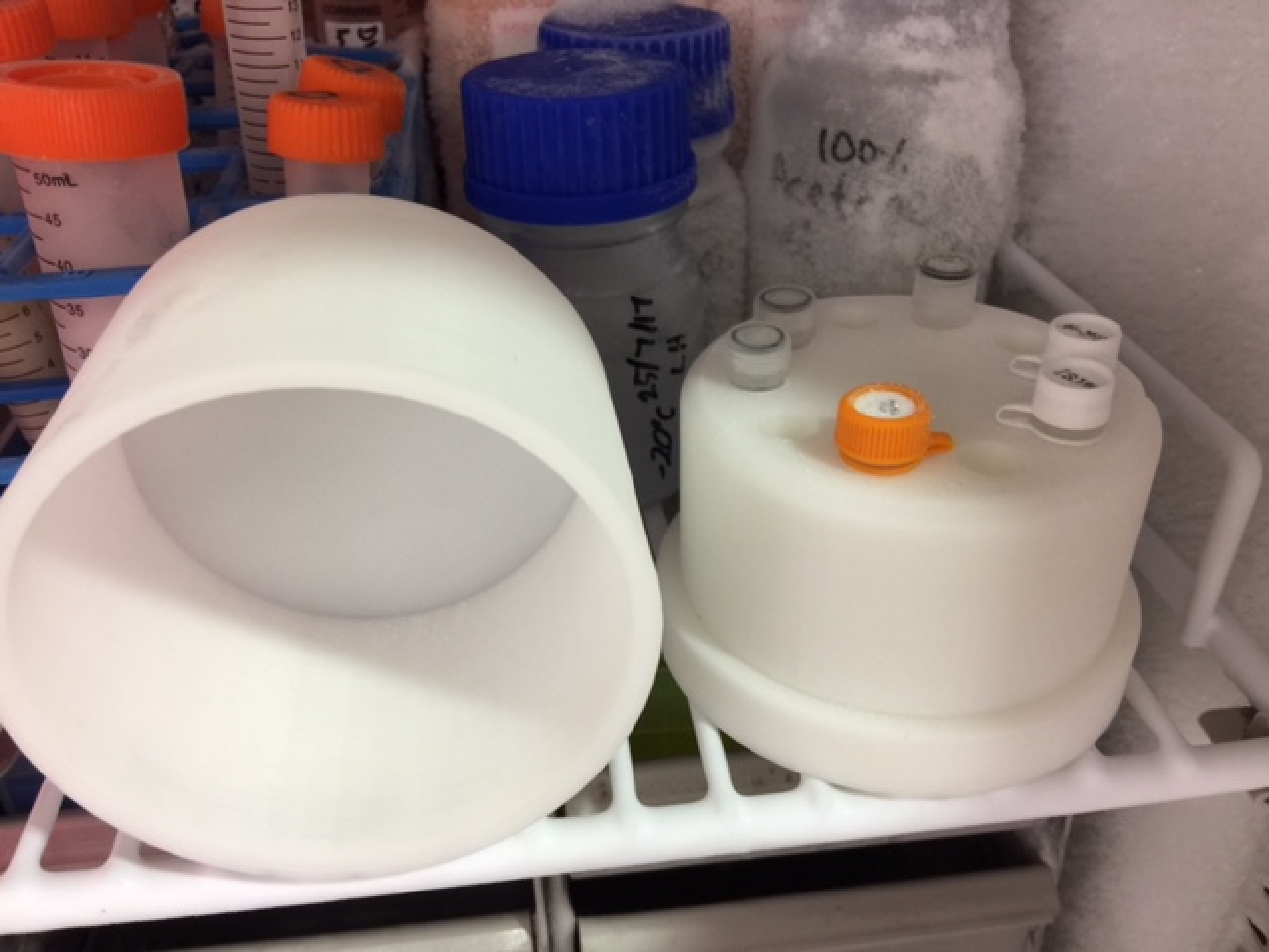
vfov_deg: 48.2
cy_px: 476
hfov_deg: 61.7
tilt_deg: -32.3
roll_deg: +0.6
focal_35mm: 29
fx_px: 1063
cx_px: 634
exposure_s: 1/17
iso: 50
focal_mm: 4.15
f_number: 2.2
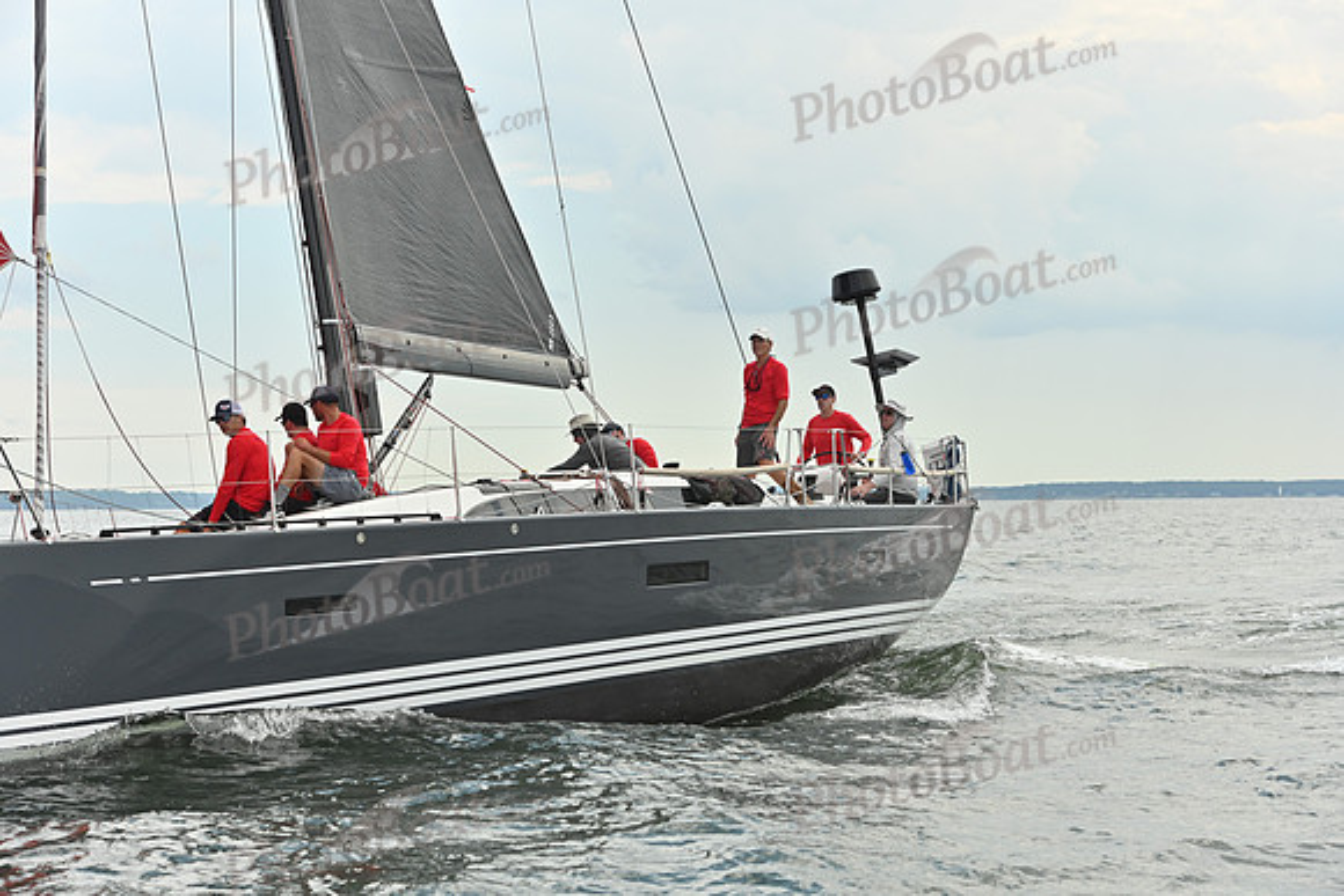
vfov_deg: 19.5
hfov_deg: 28.8
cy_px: 448
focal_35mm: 70
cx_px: 672
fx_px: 2614
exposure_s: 1/1600
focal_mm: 70
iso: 320
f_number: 6.3
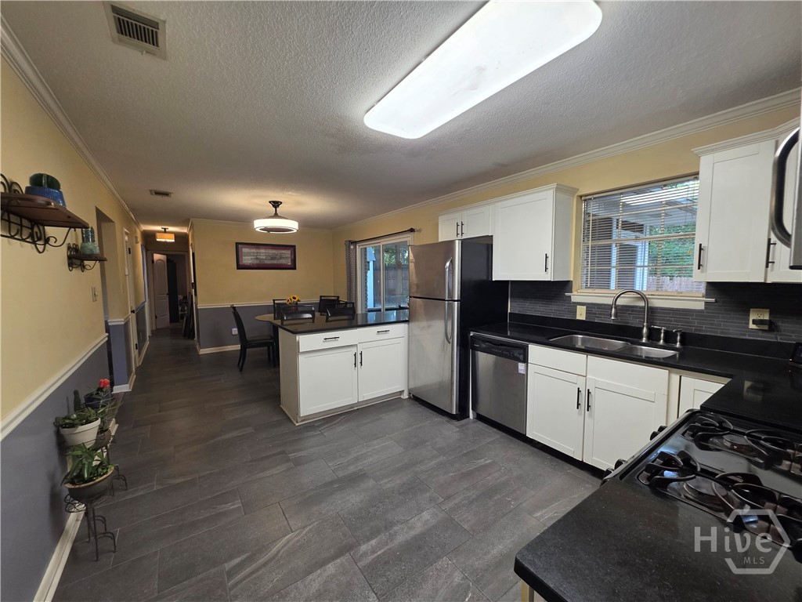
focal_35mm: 13
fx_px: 301
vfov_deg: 89.9
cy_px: 301
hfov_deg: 106.2
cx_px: 401
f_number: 1.9
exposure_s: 1/60.2
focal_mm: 2.2
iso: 160
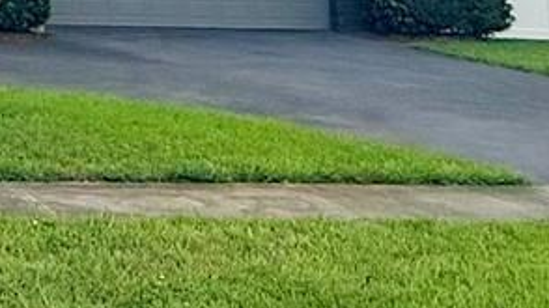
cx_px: -303
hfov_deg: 21.1
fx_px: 1208
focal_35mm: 83
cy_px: -289
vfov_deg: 12.8
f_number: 2.2
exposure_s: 1/5155
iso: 50
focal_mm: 2.22
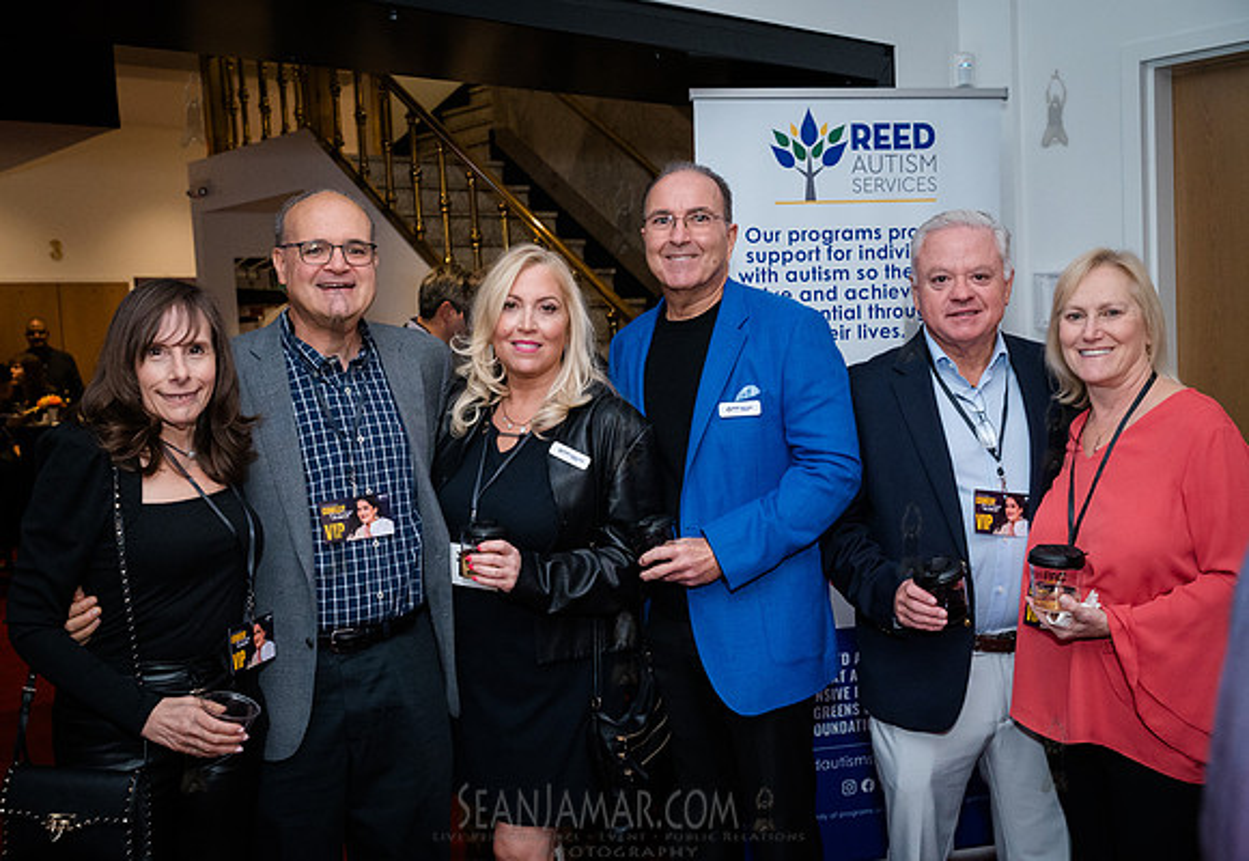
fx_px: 1259
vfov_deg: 37.8
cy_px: 430
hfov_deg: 52.8
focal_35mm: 36
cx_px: 601
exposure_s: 1/320
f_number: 5
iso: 6400
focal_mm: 35
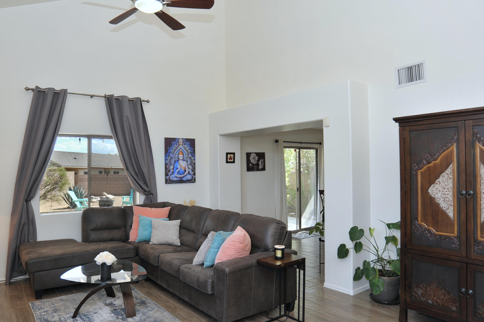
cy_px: 158
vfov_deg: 53.1
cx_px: 221
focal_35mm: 24
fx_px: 323
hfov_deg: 73.6
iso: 200
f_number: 5.6
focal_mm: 18
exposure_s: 1/30
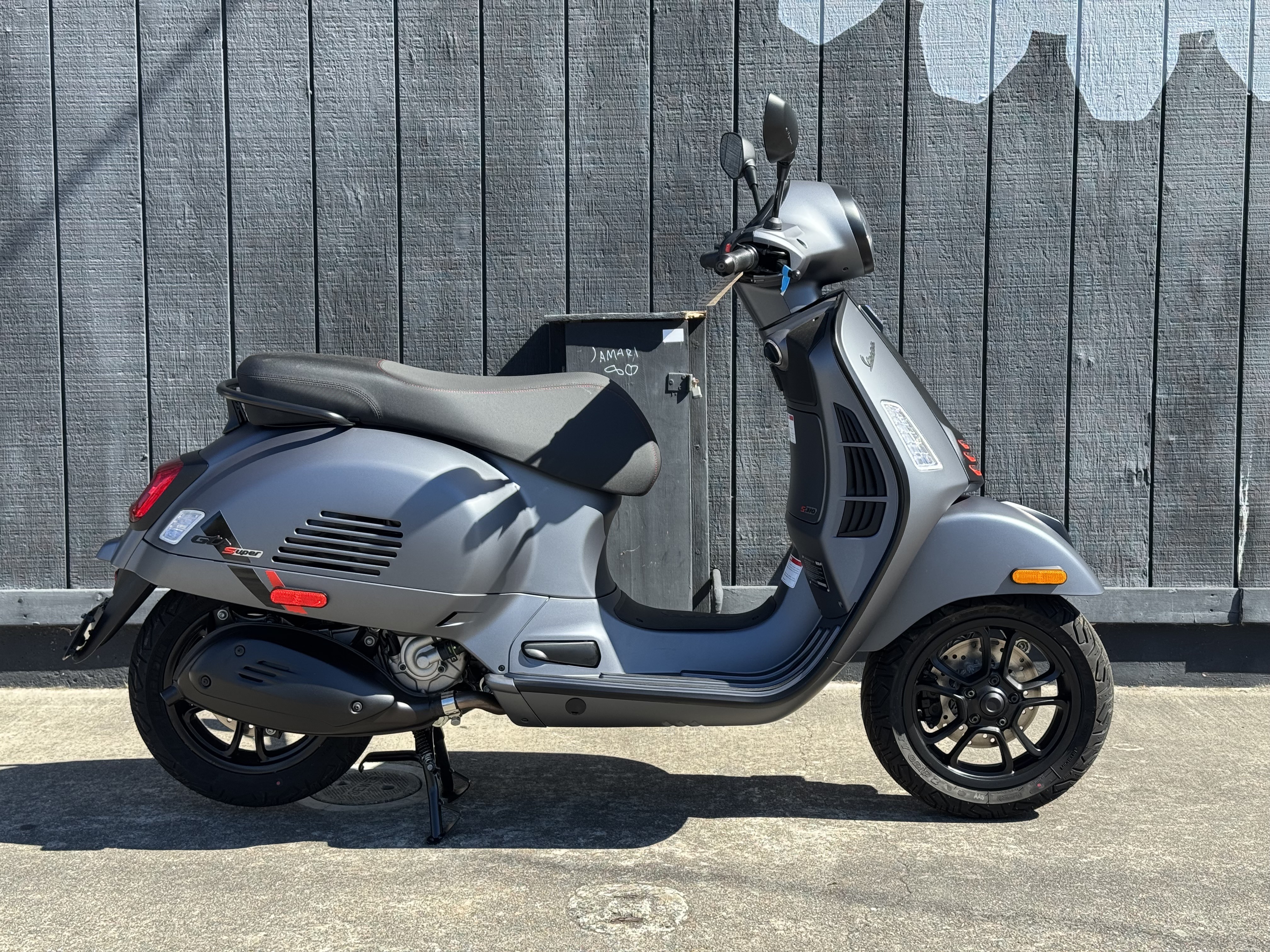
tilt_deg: -4.7
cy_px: 476
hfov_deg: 39.7
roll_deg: -0.3
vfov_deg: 30.3
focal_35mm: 48
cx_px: 635
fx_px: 1761
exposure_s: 1/1312
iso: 64
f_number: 1.78
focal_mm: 6.76
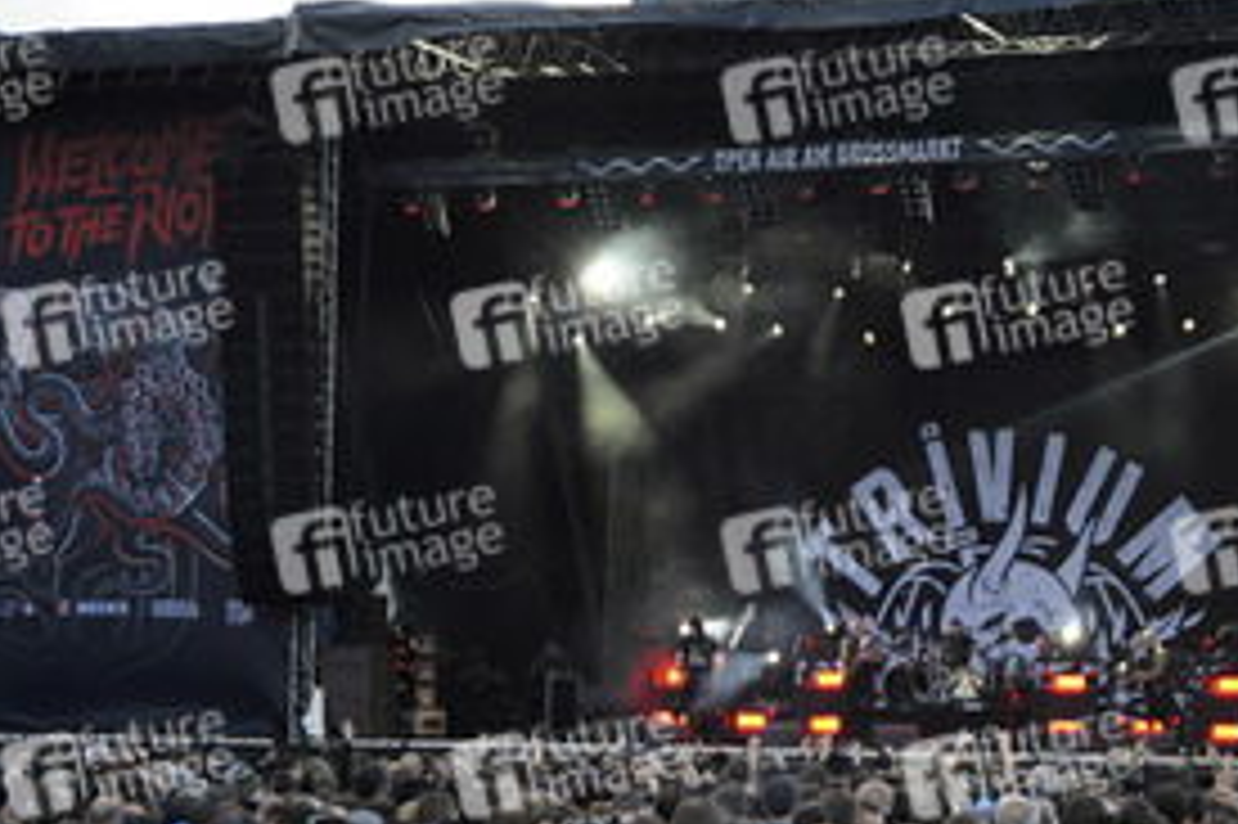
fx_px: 3093
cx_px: 896
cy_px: 653
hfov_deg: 22.5
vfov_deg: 15.1
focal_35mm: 90
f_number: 3.2
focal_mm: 55
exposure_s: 1/200
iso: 200
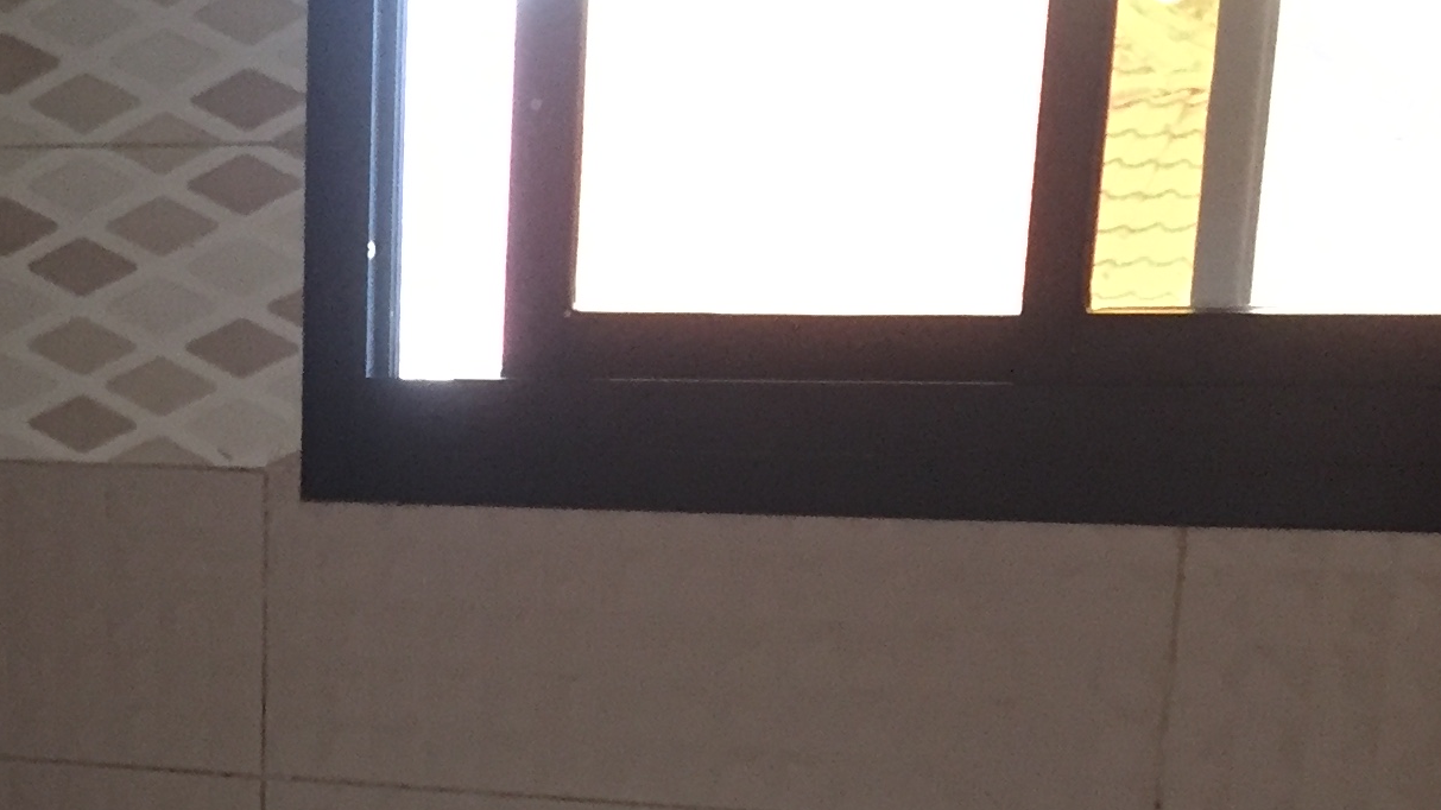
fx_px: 3247
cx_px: 222
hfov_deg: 24.5
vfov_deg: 13.0
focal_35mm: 85
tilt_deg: -15.9
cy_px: 1396
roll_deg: -1.3
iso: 200
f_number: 2.2
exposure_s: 1/33
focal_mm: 4.15
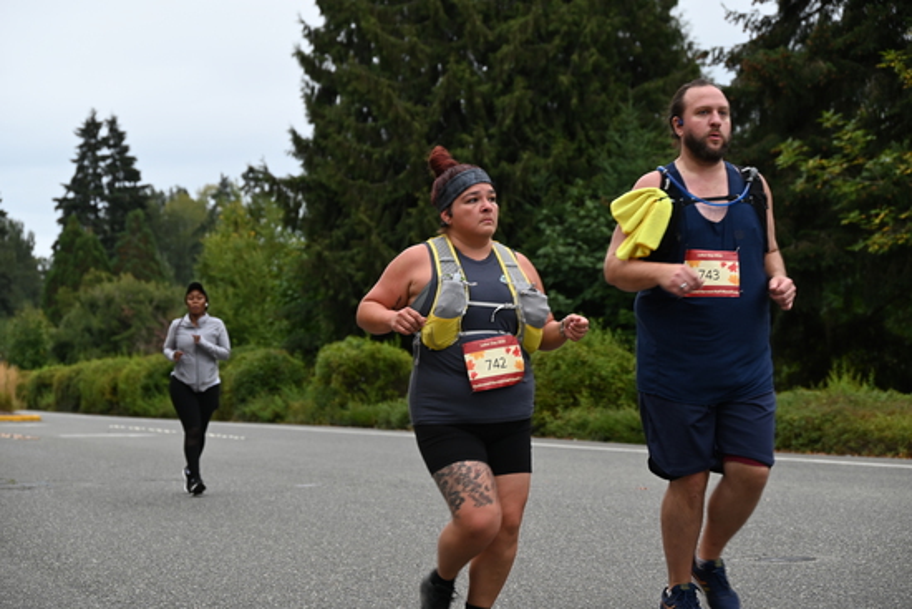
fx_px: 2306
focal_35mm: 91
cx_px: 456
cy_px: 304
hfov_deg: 22.4
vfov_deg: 15.0
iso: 400
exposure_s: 1/200
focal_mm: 91
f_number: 6.3
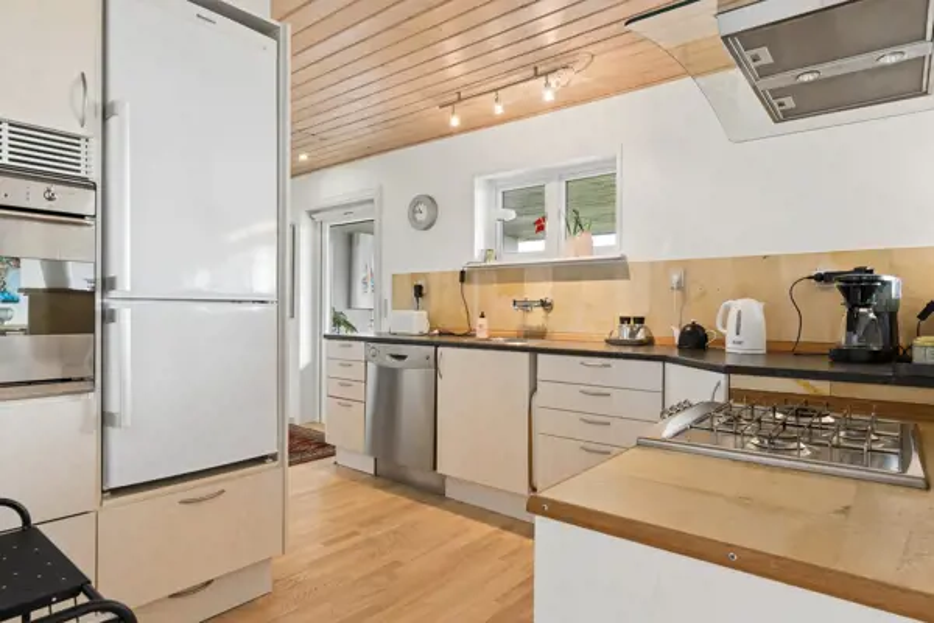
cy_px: 312
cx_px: 467
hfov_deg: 77.3
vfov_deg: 56.1
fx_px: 584
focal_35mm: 22
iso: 200
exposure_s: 1/6
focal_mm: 15
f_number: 8
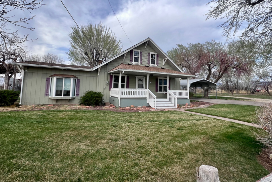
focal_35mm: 17
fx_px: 128
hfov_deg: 93.2
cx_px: 132
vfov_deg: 70.0
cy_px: 77
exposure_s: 1/561
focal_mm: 1.57
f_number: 1.8
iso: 32
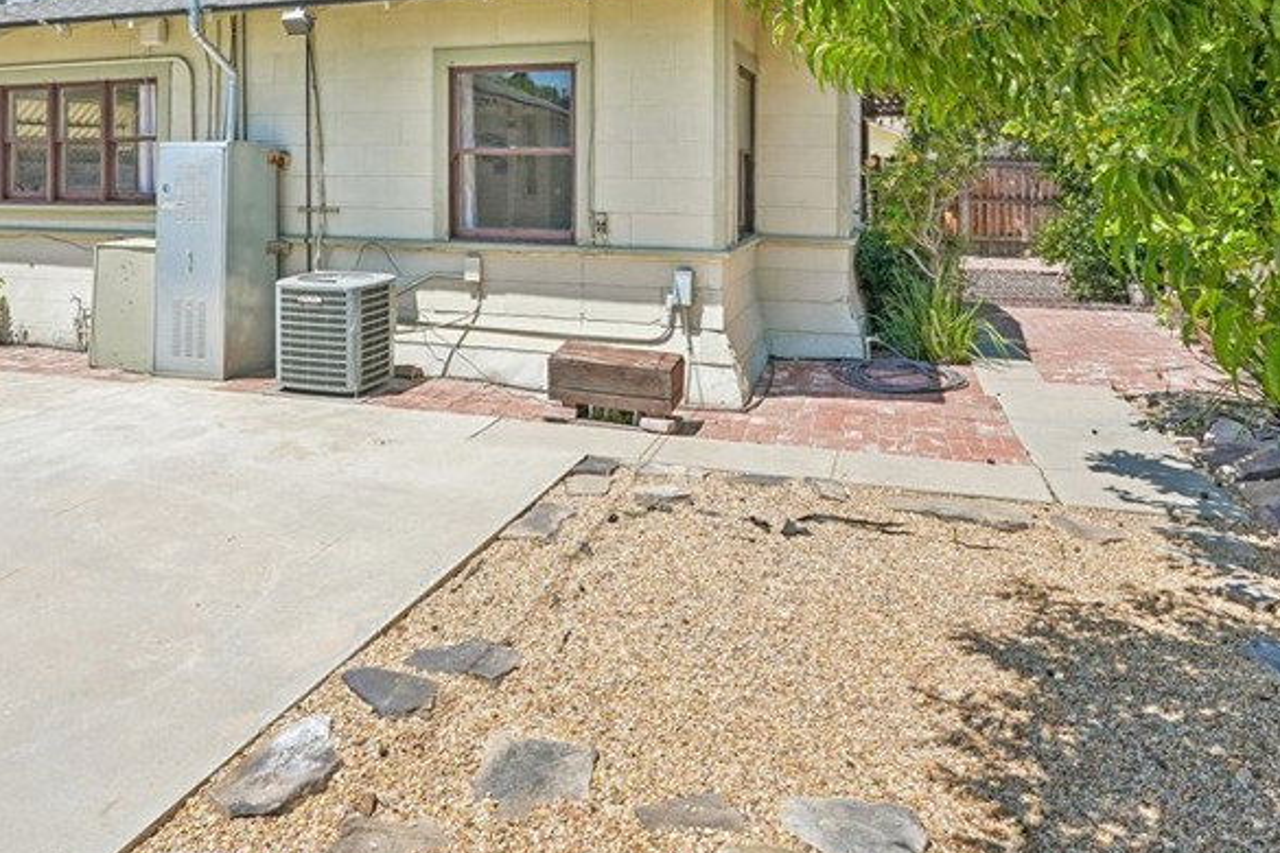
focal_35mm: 28
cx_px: 488
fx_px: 995
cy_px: 157
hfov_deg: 64.6
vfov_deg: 43.9
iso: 100
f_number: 8
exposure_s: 1/250
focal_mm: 16
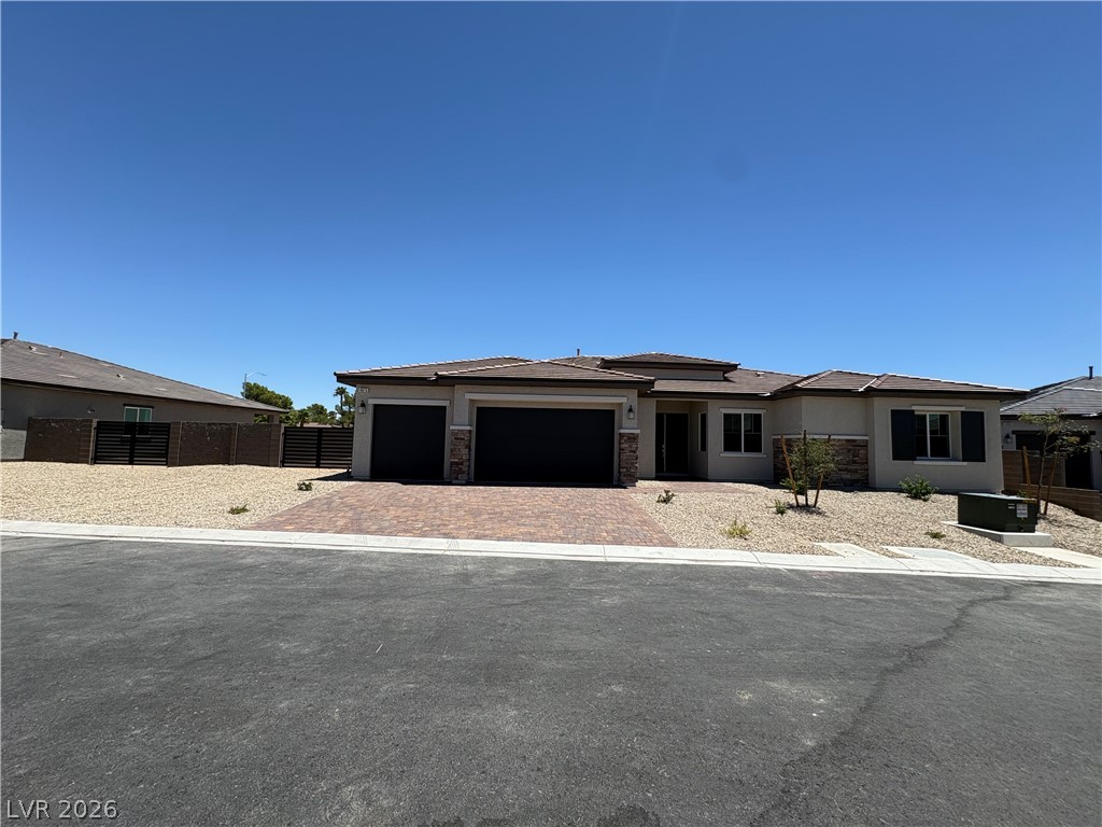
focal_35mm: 14
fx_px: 446
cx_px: 551
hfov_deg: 102.1
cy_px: 414
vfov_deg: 85.7
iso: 40
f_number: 2.2
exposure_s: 1/2028
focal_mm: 2.22
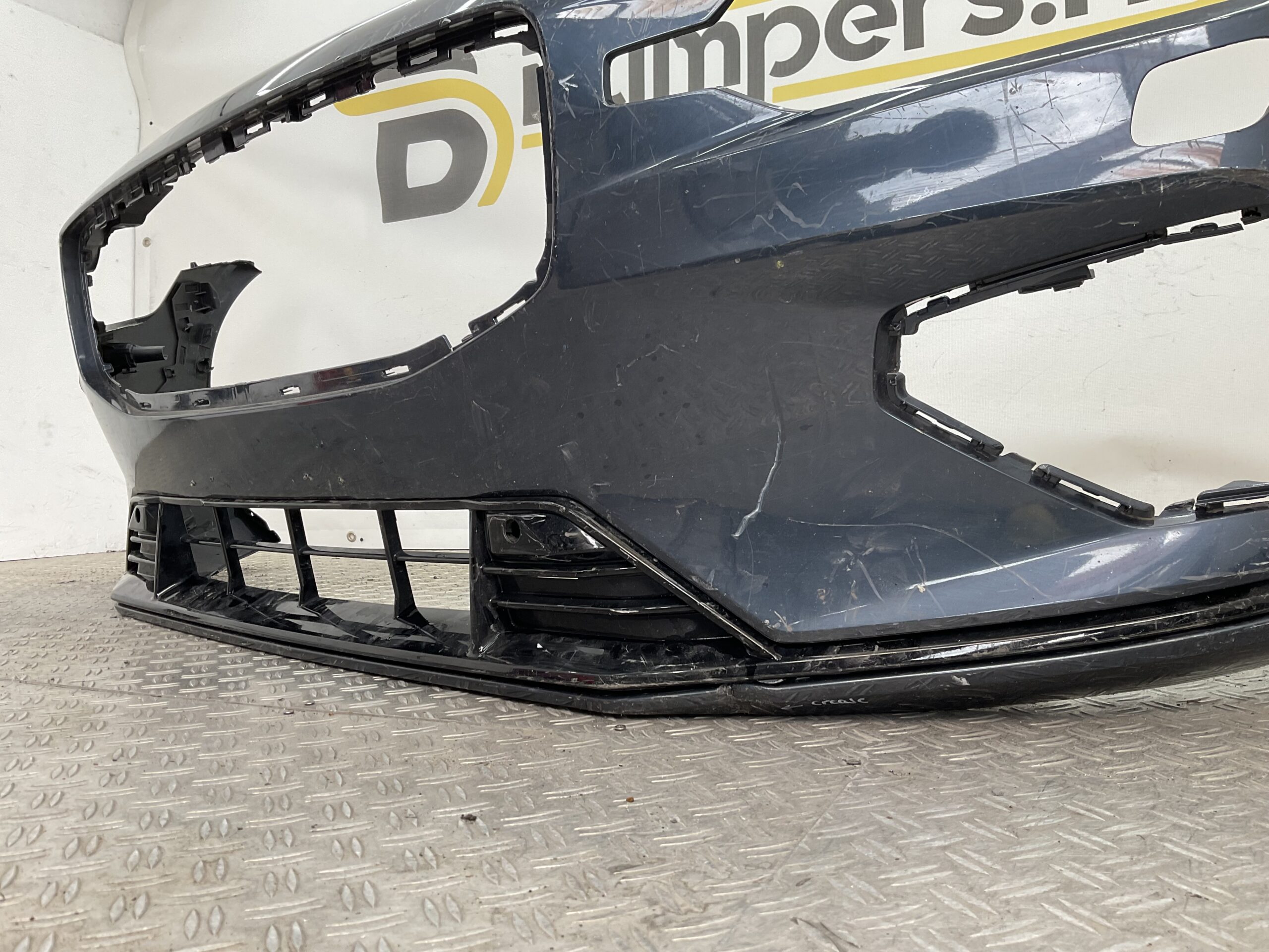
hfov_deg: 61.7
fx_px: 1063
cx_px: 634
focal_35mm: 29
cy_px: 476
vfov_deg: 48.2
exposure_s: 1/120
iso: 32
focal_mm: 3
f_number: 1.8
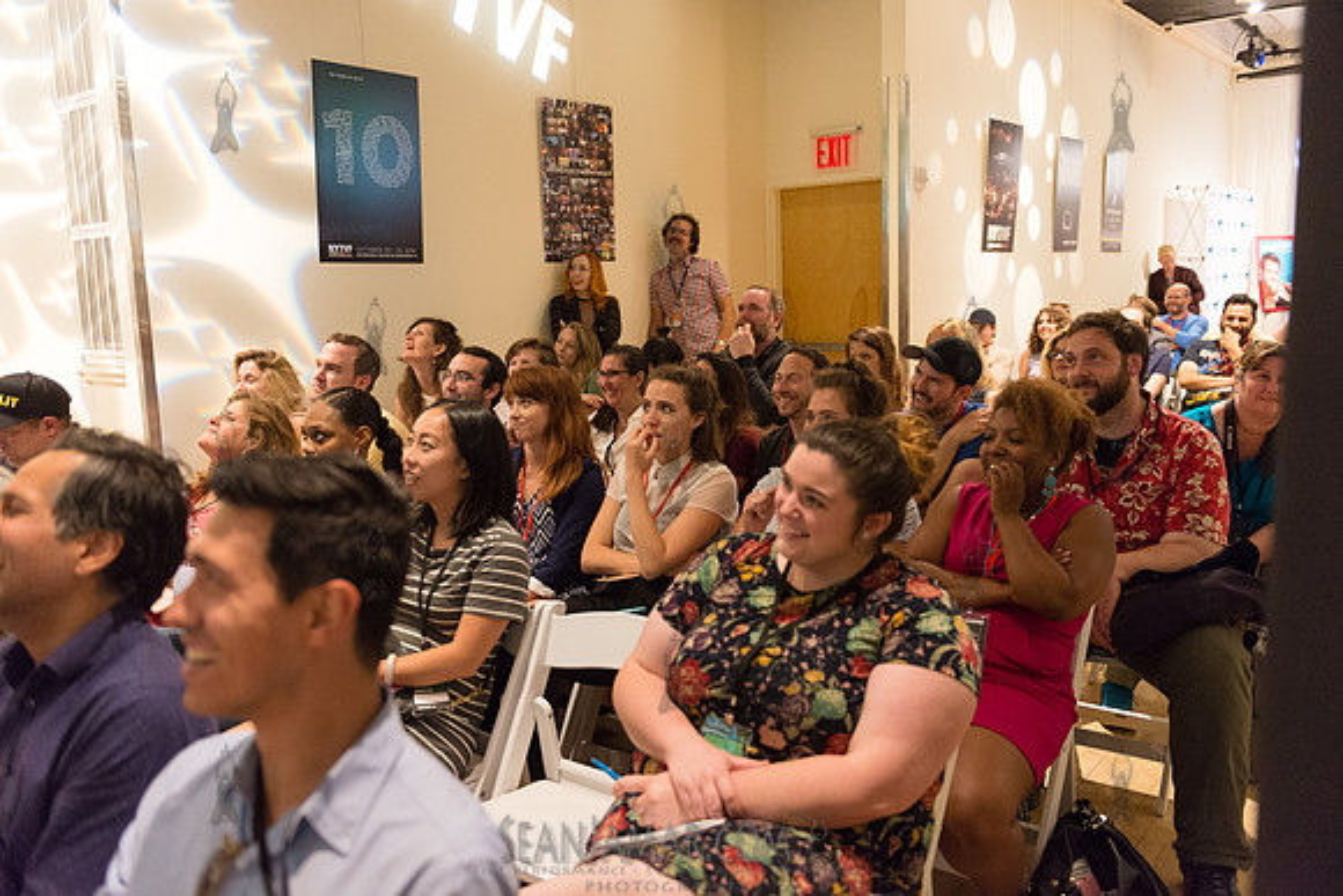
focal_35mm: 29
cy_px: 448
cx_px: 672
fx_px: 1082
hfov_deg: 63.6
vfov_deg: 45.0
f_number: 2.8
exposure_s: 1/200
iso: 4000
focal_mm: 29
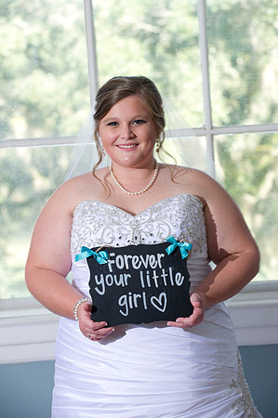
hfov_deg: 11.4
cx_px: 139
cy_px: 209
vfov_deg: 17.1
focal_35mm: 120
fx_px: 1393
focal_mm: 120
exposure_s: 1/100
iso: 640
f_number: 5.6
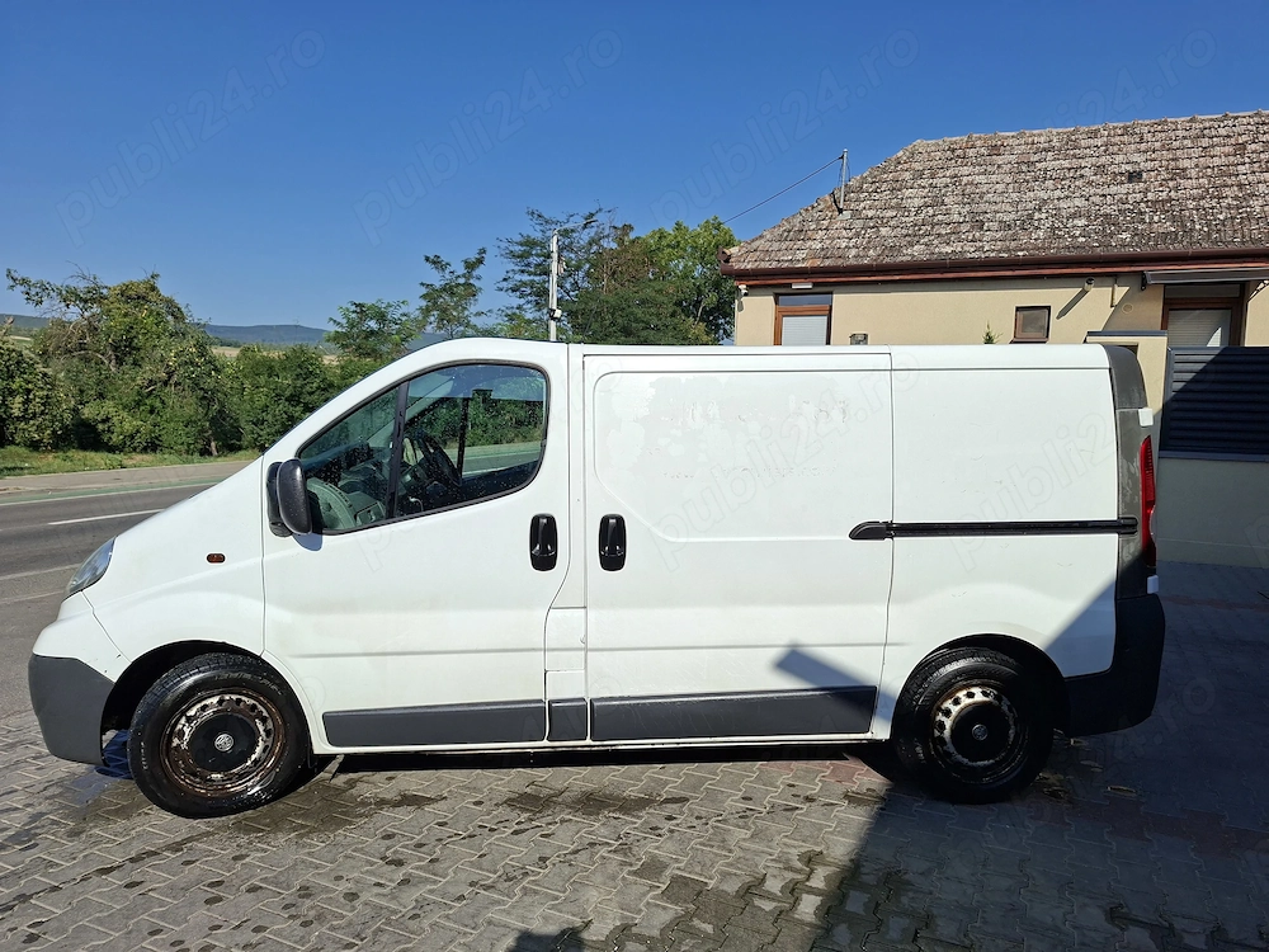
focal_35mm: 23
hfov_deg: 73.9
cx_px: 634
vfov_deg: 58.9
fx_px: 843
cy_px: 476
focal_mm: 5.54
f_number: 1.8
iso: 50
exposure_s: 1/3257
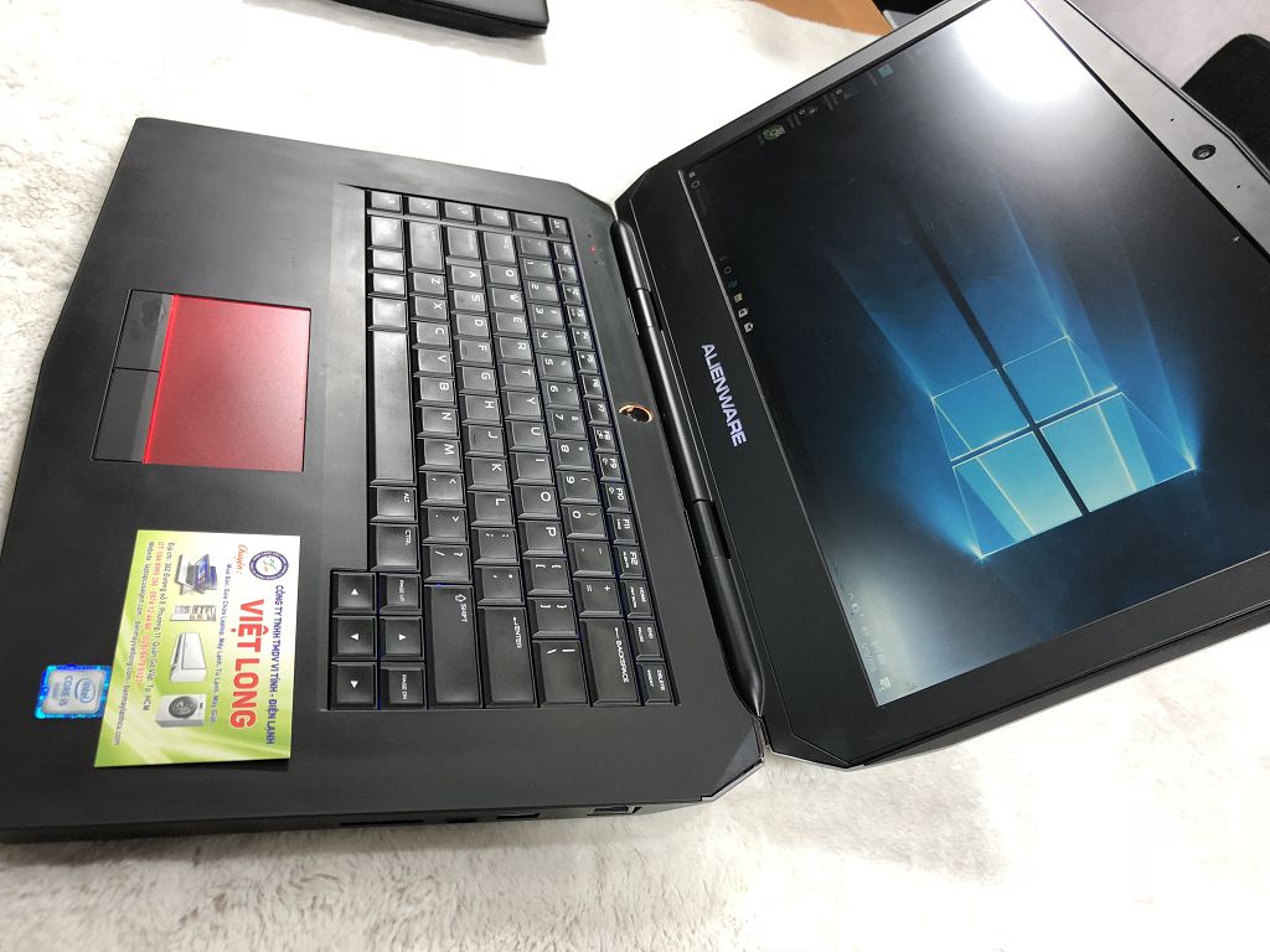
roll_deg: -21.3
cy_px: 476
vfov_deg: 49.7
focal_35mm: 28
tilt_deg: -43.7
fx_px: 1027
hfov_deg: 63.4
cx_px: 635
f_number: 1.8
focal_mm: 4
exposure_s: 1/20
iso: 32
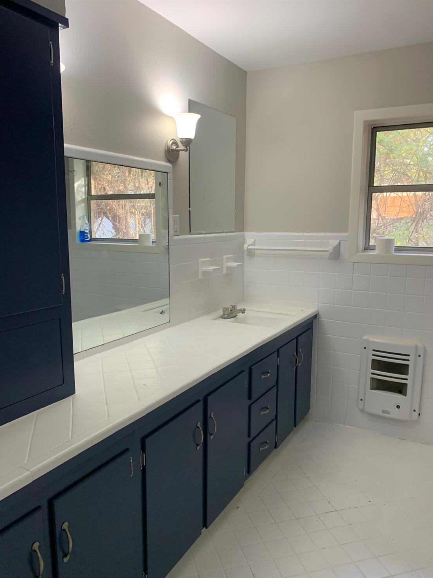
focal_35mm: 27
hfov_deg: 51.3
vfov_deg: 65.3
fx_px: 450
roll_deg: +0.1
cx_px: 216
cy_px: 300
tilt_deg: -9.3
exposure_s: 1/81
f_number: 1.8
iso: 100
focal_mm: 4.25
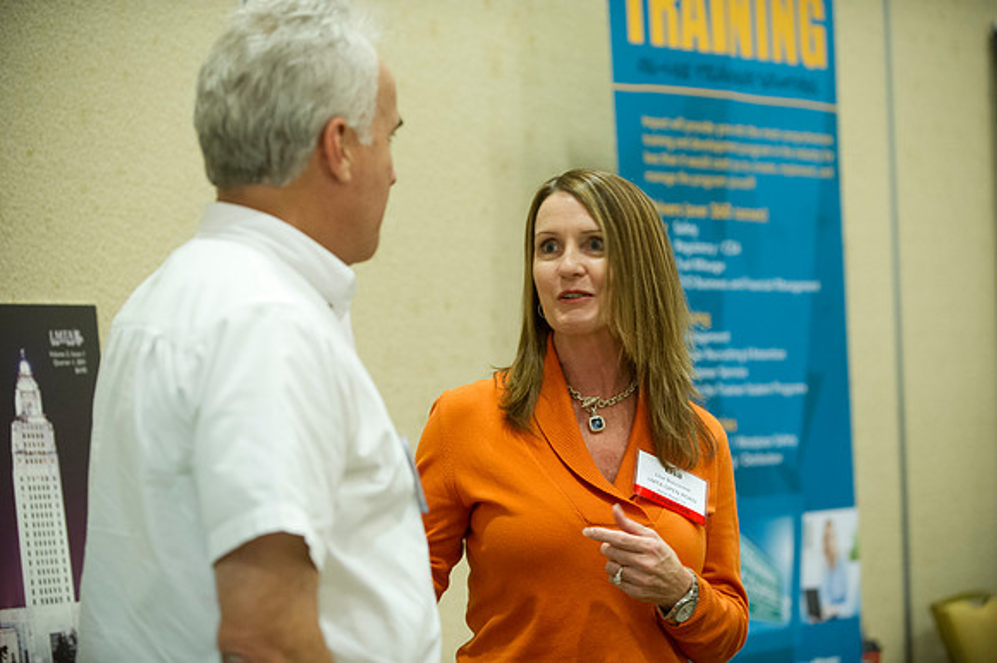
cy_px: 332
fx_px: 2712
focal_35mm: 98
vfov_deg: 13.9
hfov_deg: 20.8
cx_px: 498
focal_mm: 98
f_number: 2.8
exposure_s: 1/60
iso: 3200
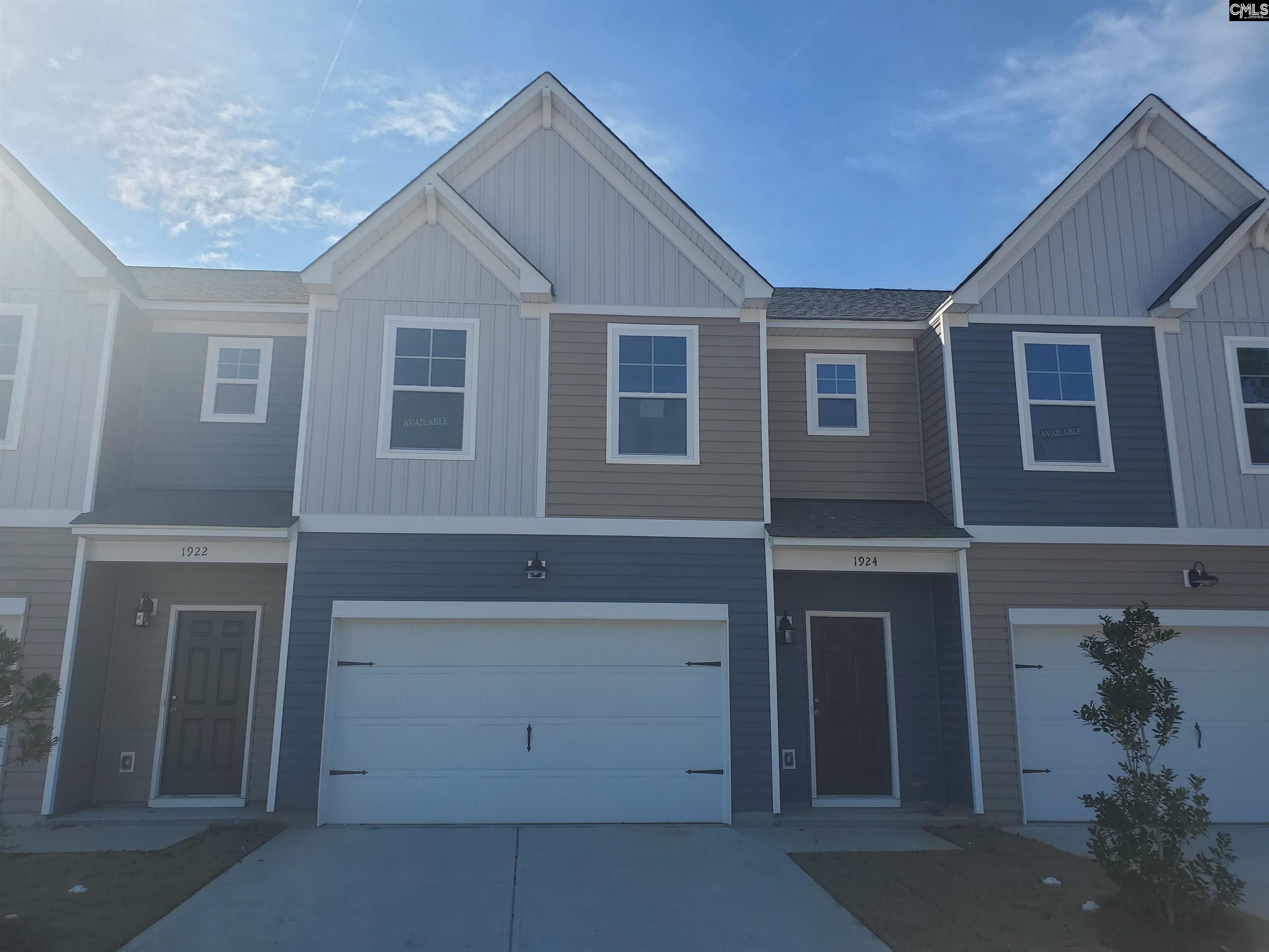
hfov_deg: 67.3
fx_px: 953
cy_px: 476
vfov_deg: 53.1
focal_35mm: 26
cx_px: 634
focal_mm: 4.3
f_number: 2.4
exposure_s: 1/1567
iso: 50
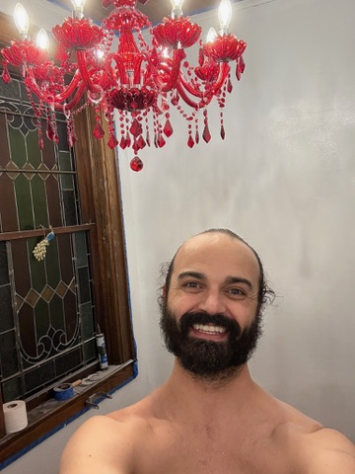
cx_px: 178
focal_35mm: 30
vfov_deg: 60.0
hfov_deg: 46.8
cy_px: 237
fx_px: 410
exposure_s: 1/60
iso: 125
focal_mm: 2.69
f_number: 1.9
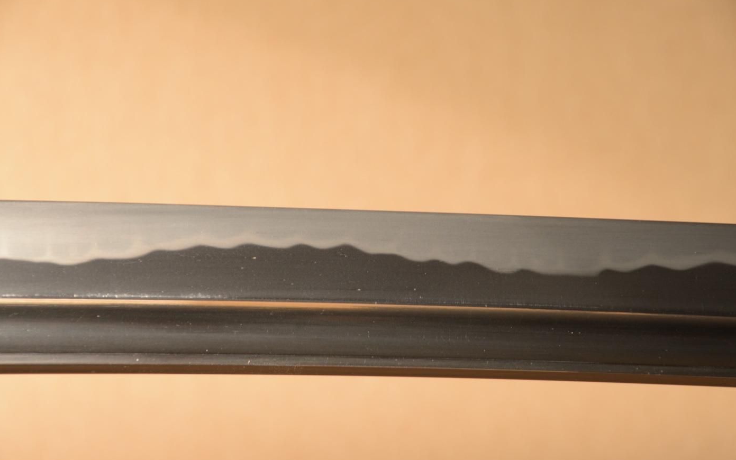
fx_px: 4163
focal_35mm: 208
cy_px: 240
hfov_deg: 10.1
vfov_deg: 6.3
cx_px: 368
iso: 400
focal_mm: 135
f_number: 11
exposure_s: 1/1.6
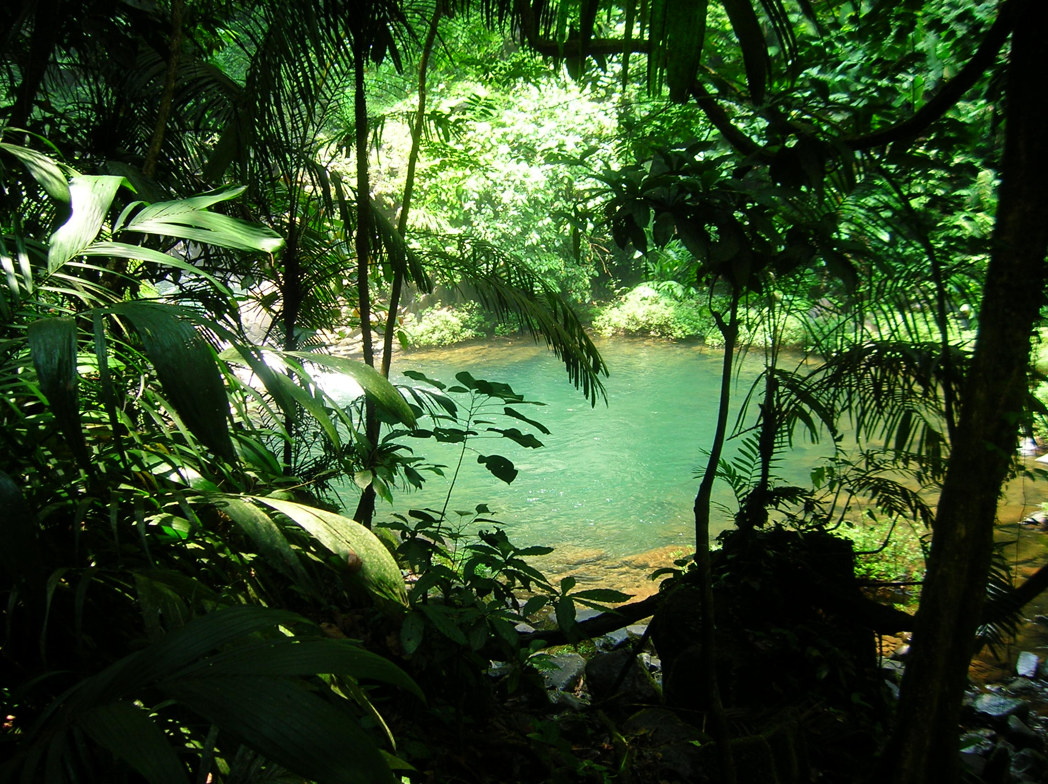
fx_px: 1028
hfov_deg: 54.0
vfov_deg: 41.7
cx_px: 524
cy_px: 392
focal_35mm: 34
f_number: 2.9
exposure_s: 1/46.2
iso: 50
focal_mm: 5.7
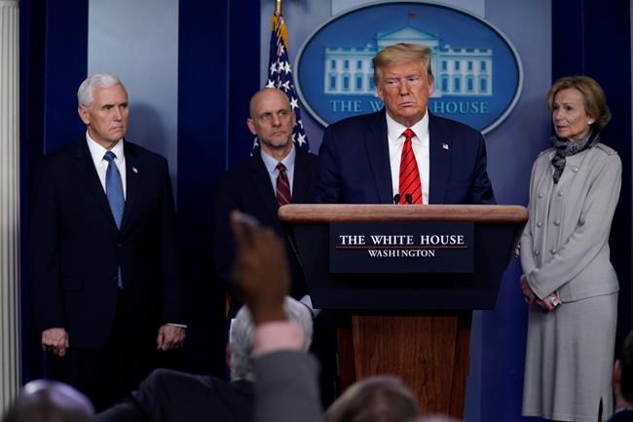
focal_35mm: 137
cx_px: 316
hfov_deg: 15.0
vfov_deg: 10.0
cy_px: 211
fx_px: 2408
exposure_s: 1/640
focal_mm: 137
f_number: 4
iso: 1600
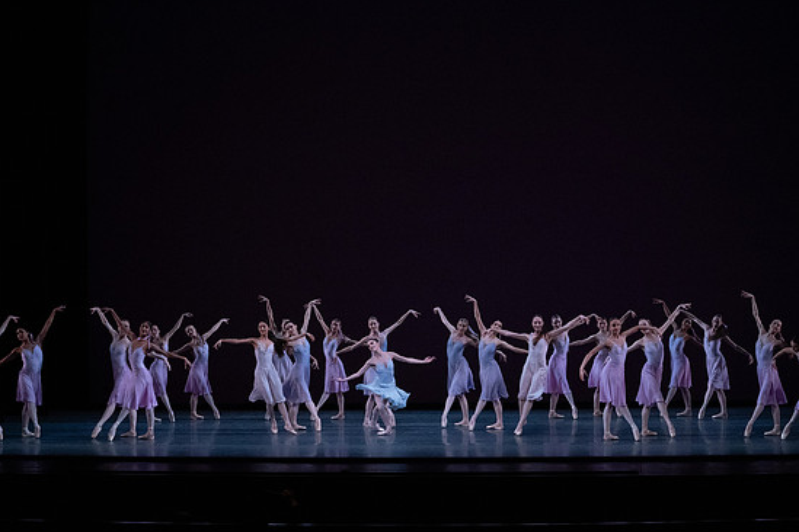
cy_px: 265
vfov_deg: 18.4
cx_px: 409
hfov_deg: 27.3
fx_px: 1642
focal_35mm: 74
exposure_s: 1/400
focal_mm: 70
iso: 12800
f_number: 13
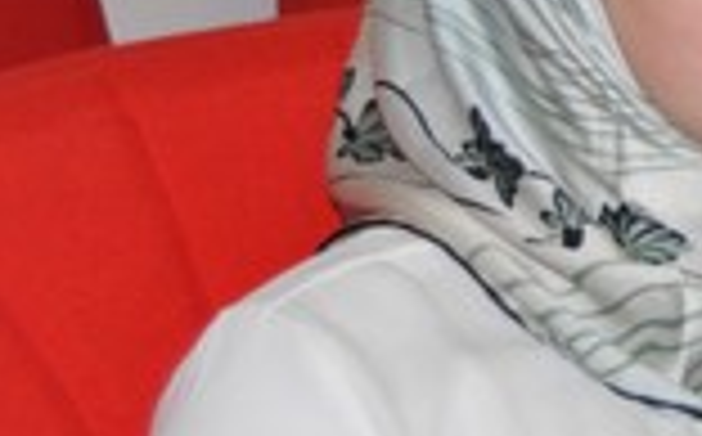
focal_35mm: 201
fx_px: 3840
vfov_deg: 6.5
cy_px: -11
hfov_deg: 10.0
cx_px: 1143
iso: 800
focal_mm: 32
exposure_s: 1/60
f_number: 4.5
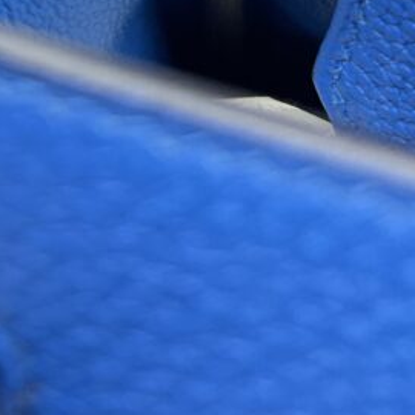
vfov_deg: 16.4
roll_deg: -8.5
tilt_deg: -32.6
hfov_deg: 19.5
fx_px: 1180
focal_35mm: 87
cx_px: 22
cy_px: -355
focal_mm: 5.7
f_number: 1.5
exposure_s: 1/100
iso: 100
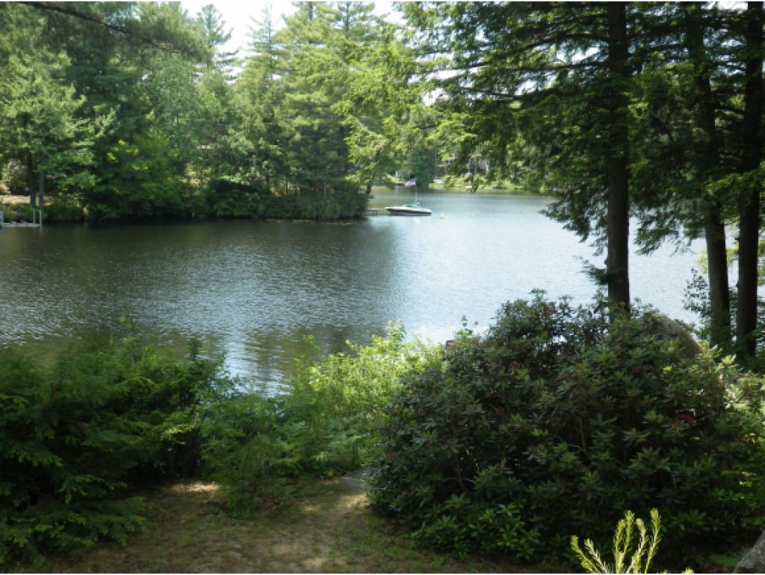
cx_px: 382
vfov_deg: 34.4
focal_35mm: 42
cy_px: 288
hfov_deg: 44.8
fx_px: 929
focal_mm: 7.5
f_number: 4.2
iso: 80
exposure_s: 1/125
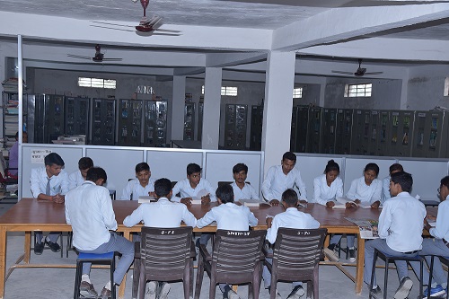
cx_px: 224
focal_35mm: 44
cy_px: 150
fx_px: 549
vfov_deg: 30.5
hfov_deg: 44.5
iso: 400
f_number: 6.3
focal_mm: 44
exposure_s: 1/125
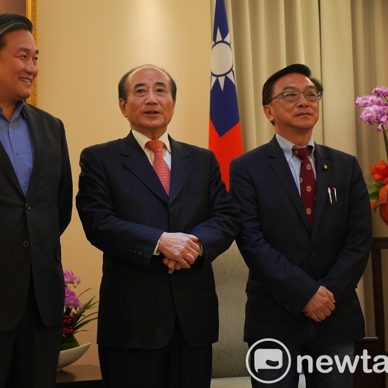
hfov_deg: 20.9
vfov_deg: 20.9
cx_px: 164
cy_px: 195
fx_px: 1053
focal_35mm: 83
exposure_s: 1/30
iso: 200
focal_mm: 35
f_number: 2.8
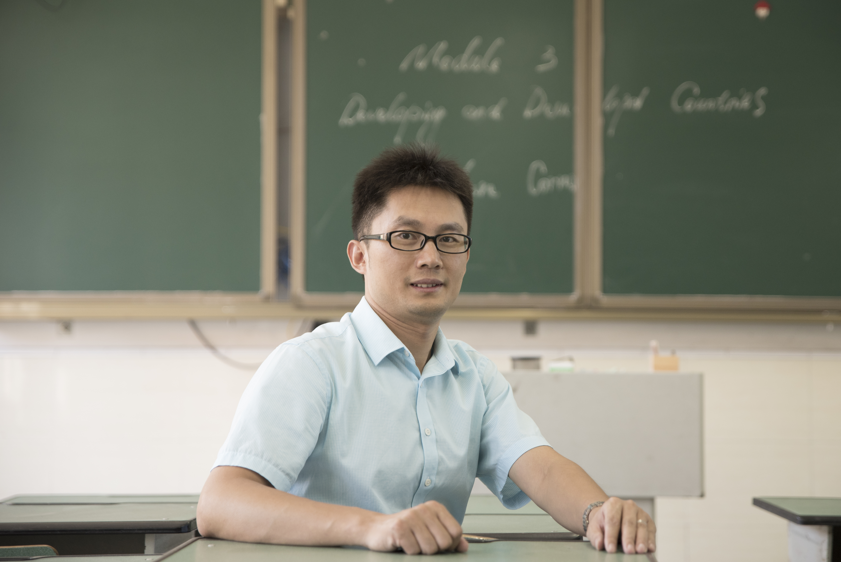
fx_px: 1823
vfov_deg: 17.5
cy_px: 268
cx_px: 467
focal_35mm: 78
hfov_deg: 26.0
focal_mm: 70
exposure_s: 1/125
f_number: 2.8
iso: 900
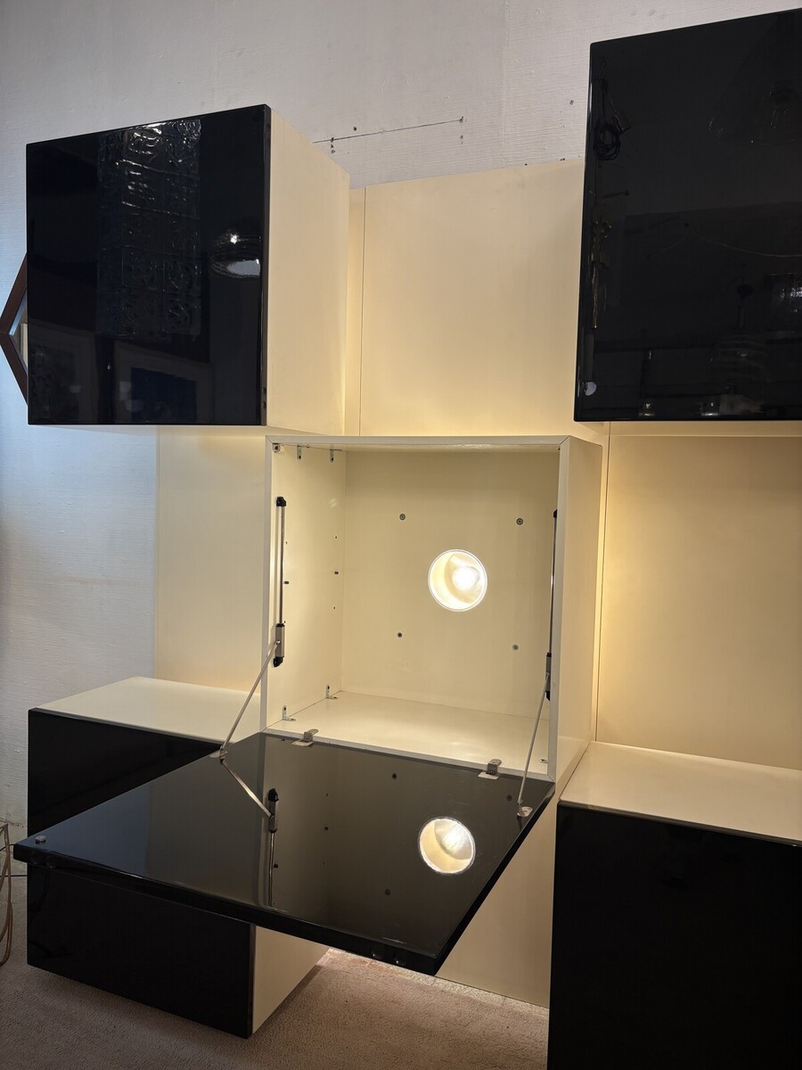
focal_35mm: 26
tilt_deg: -3.5
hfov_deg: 53.1
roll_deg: -1.2
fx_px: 803
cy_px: 535
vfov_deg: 67.3
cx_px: 401
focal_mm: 5.96
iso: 80
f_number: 1.6
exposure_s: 1/50
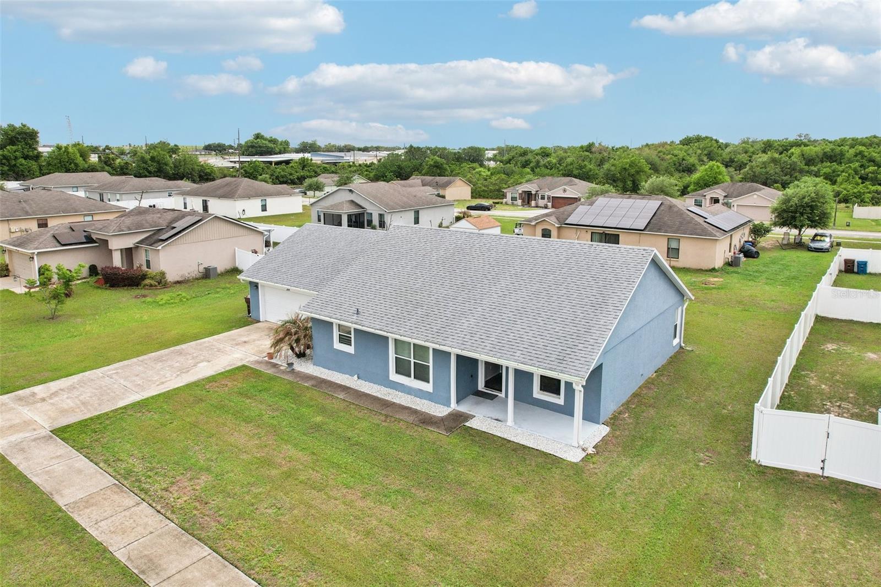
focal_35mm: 22
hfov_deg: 78.6
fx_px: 538
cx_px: 440
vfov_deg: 57.2
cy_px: 294
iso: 140
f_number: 2.8
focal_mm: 8.4
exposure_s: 1/3200
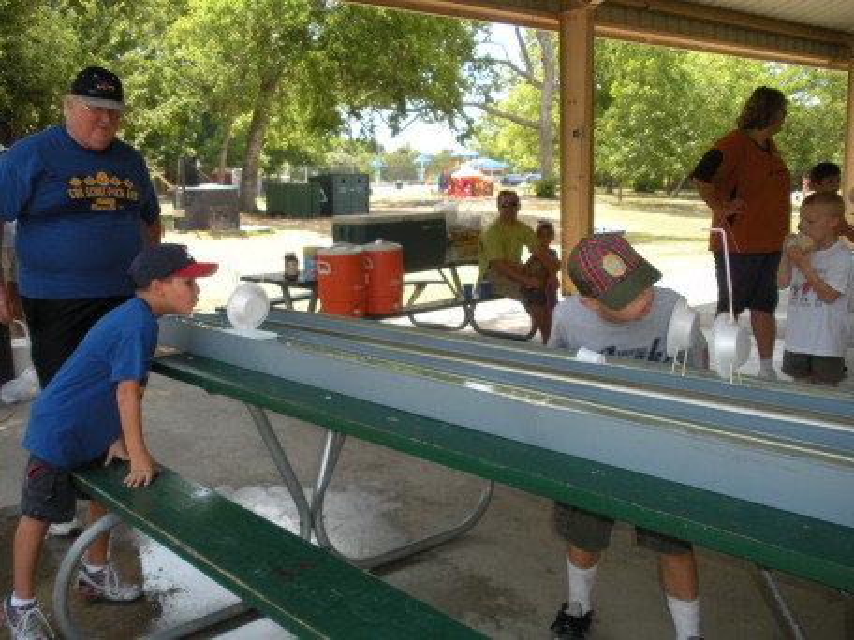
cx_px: 427
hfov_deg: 51.4
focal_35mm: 36
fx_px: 888
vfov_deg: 39.7
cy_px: 320
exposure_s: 1/216
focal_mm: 6.3
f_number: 3.5
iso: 88
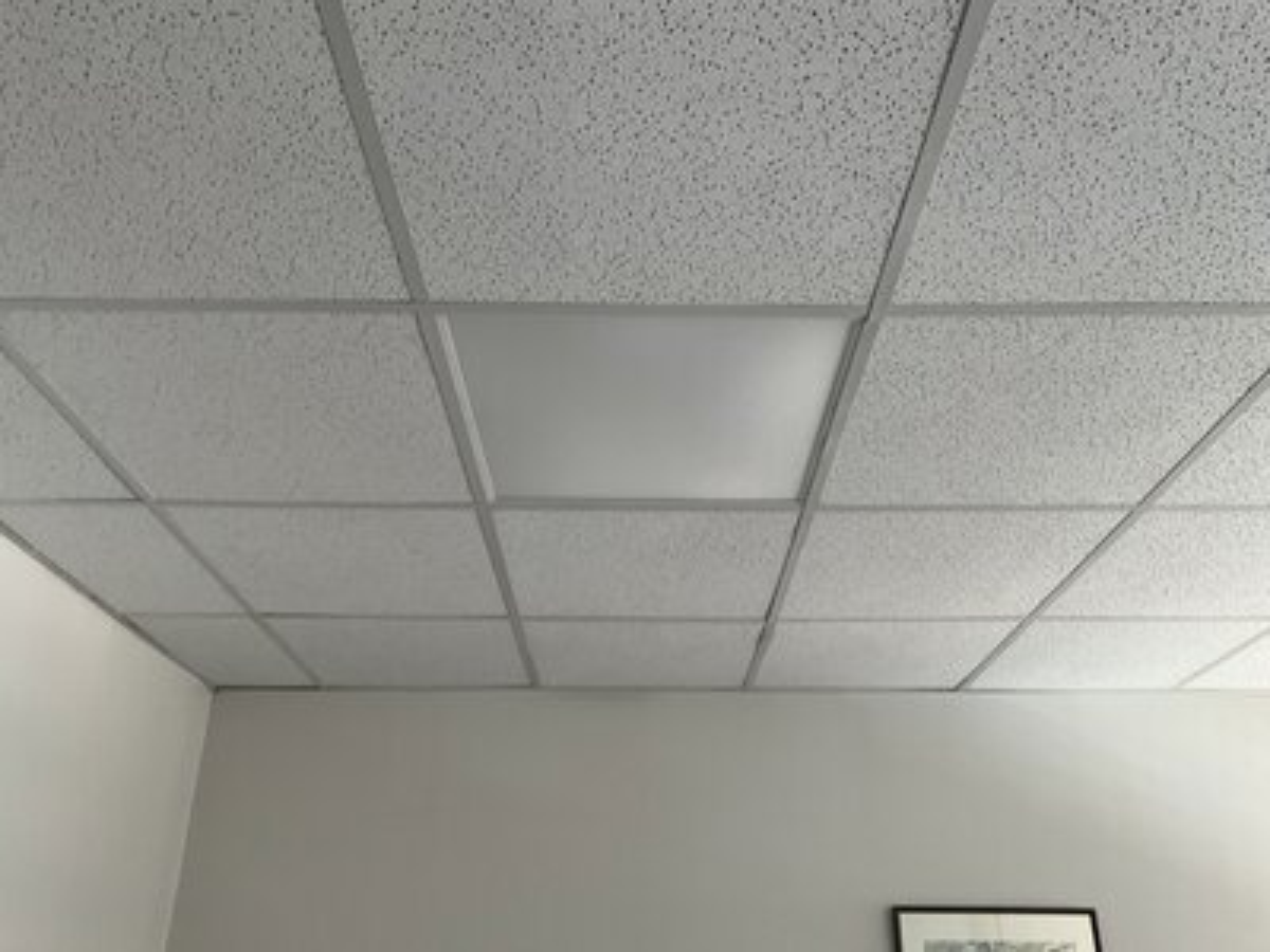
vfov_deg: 48.2
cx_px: 635
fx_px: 1064
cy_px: 476
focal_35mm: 29
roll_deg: -1.2
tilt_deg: +24.7
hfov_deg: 61.7
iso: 80
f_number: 1.8
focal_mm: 3
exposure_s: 1/60
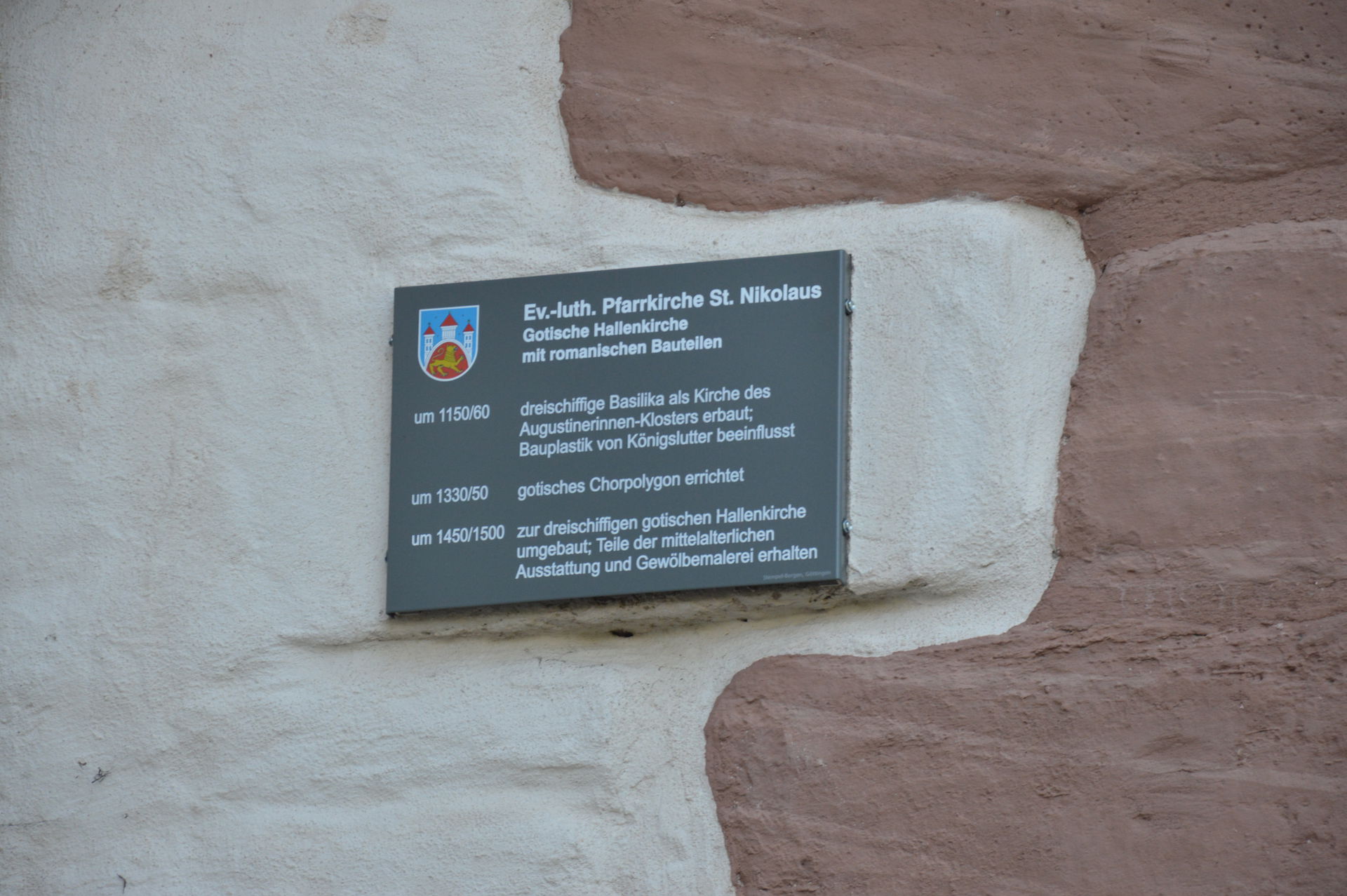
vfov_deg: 8.7
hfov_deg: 13.0
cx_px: 674
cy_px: 448
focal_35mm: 158
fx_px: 5888
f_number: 5.6
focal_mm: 105
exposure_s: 1/250
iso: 400
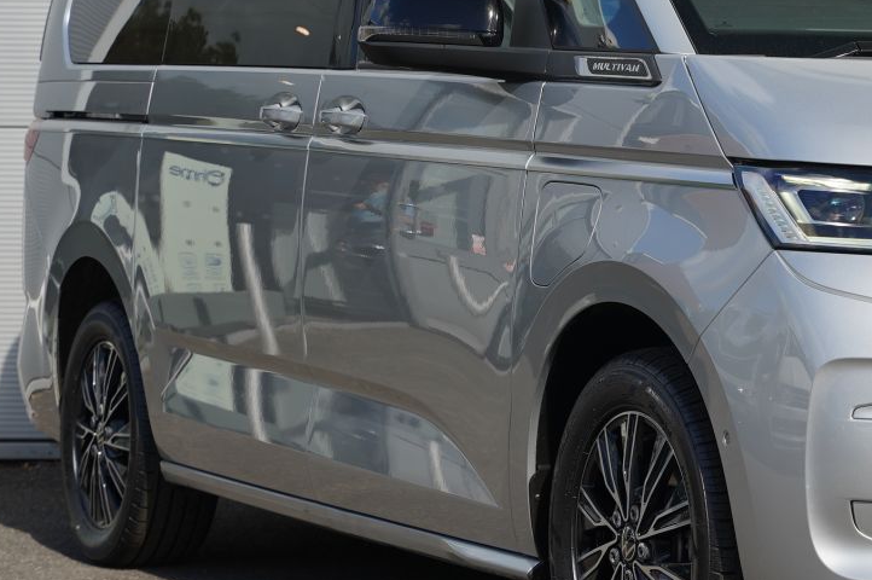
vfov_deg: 9.4
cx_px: 835
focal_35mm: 146
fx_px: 3528
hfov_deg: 13.9
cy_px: 224
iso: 100
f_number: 4.5
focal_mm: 65.8
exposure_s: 1/400
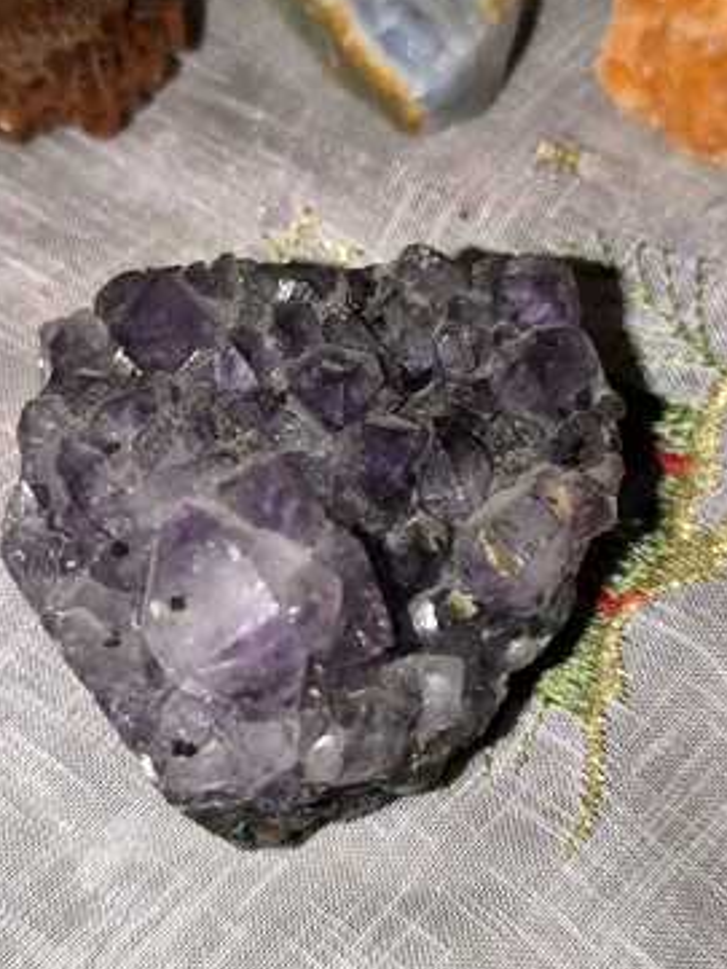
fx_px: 1427
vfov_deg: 37.5
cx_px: 338
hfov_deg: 28.6
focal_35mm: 51
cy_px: 475
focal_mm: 6.14
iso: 640
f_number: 1.65
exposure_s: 1/50
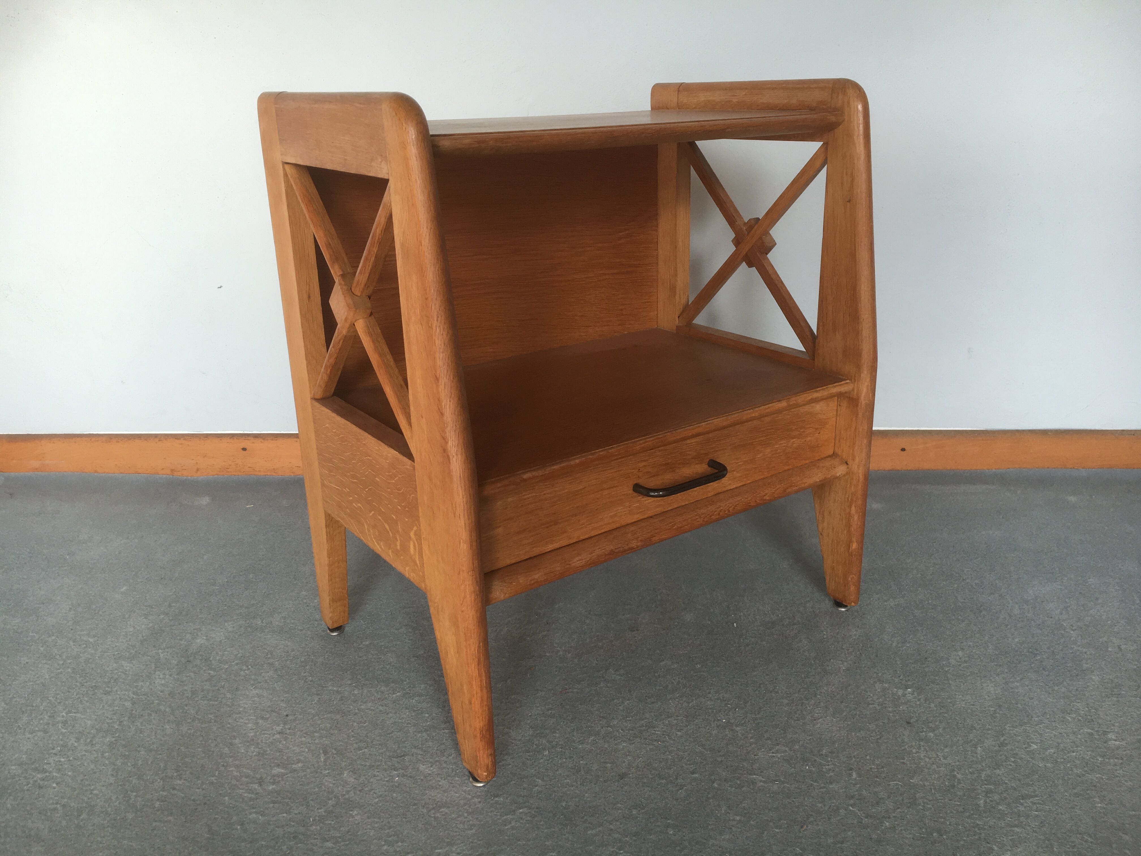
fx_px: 956
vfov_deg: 48.2
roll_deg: +1.0
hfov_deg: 61.7
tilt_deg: -19.3
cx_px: 570
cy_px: 428
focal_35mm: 29
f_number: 2.2
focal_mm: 4.15
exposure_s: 1/100
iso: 32
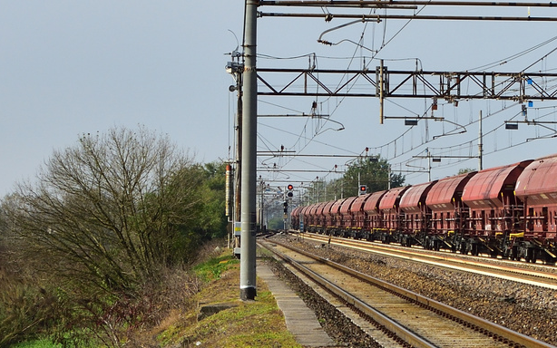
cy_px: 167
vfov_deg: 8.6
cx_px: 578
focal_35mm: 153
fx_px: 2323
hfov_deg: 13.5
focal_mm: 32
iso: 200
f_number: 7.1
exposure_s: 1/640
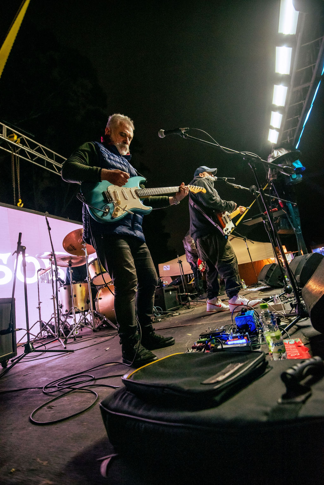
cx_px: 162
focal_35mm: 16
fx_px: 216
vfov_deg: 96.7
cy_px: 242
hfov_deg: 73.8
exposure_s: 1/200
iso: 3200
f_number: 4
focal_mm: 16
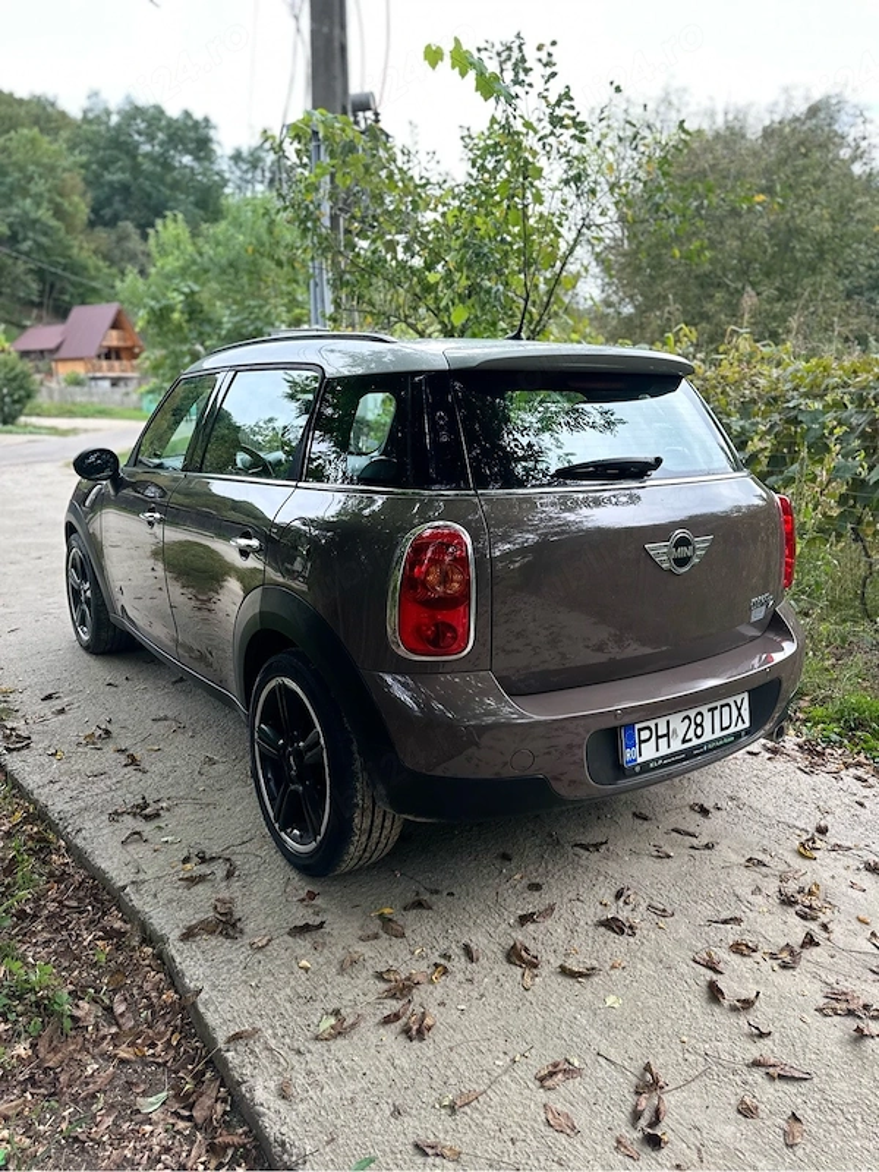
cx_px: 440
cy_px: 586
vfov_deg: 71.6
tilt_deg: -12.2
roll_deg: -0.6
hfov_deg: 56.8
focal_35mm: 24
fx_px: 813
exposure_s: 1/121
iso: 125
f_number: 1.78
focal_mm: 6.86
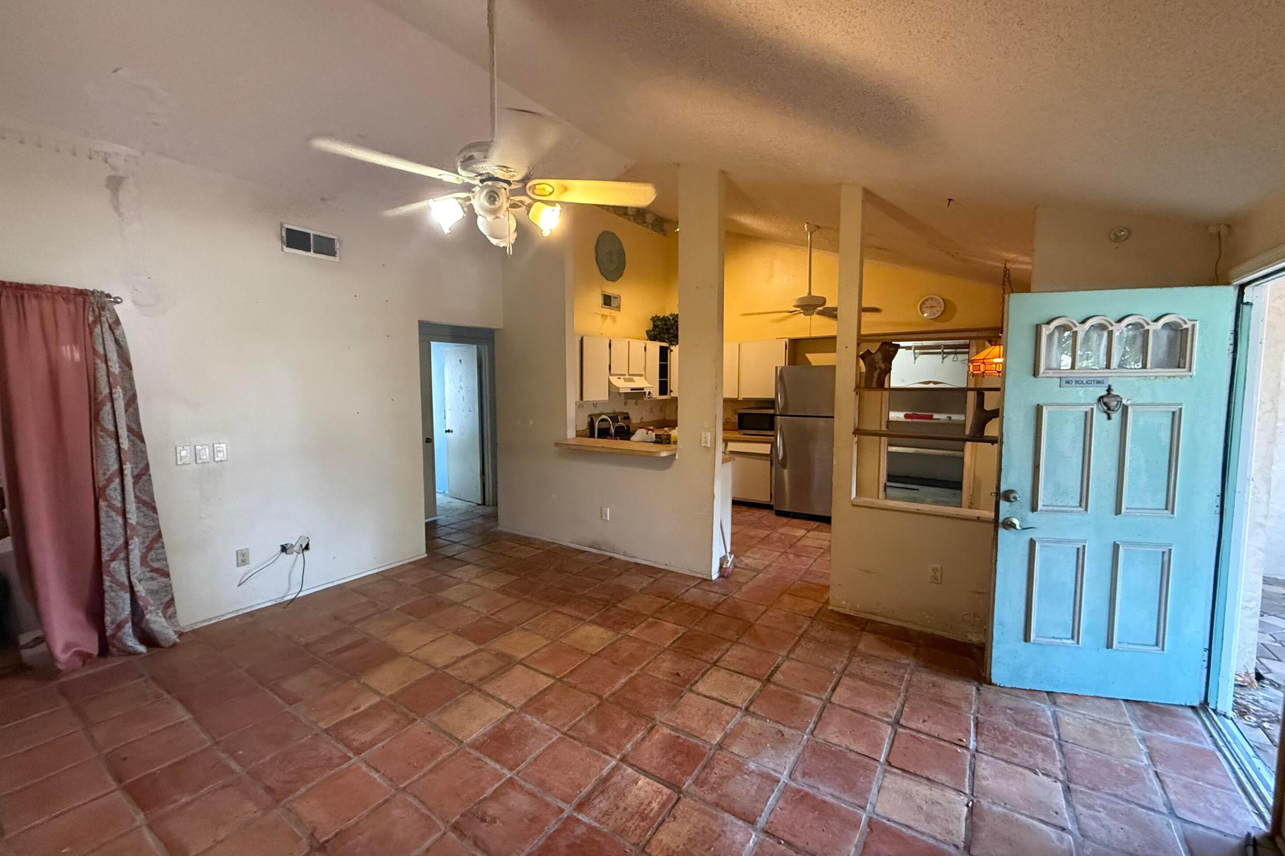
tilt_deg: -5.2
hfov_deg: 100.4
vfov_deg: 77.3
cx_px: 629
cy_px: 425
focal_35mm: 15
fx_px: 535
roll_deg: +0.2
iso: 640
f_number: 2.2
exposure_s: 1/60
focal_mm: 2.22
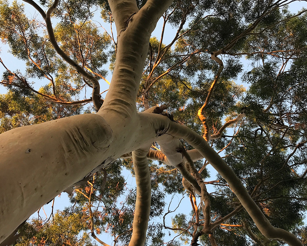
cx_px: 146
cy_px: 147
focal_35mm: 41
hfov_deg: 44.8
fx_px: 372
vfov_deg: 36.3
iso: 25
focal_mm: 3.99
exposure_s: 1/120
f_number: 1.8
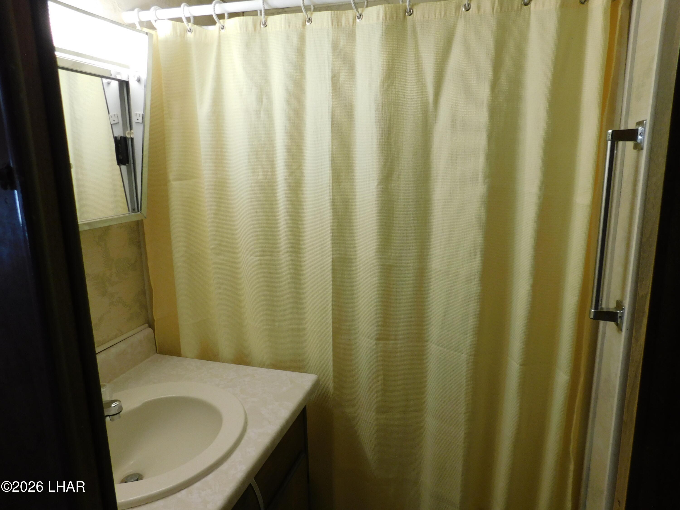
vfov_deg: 58.9
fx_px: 452
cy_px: 255
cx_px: 340
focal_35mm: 23
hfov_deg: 73.9
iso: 140
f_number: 3
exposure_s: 1/30
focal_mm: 4
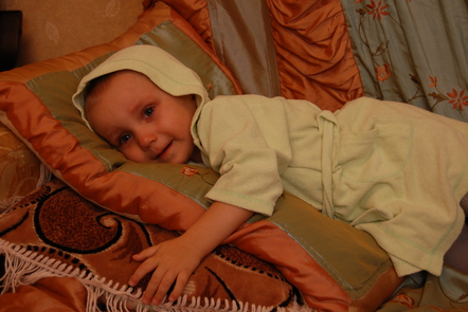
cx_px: 231
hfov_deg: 32.9
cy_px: 156
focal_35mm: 61
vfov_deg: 22.3
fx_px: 793
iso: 400
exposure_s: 1/60
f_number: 5
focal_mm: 40
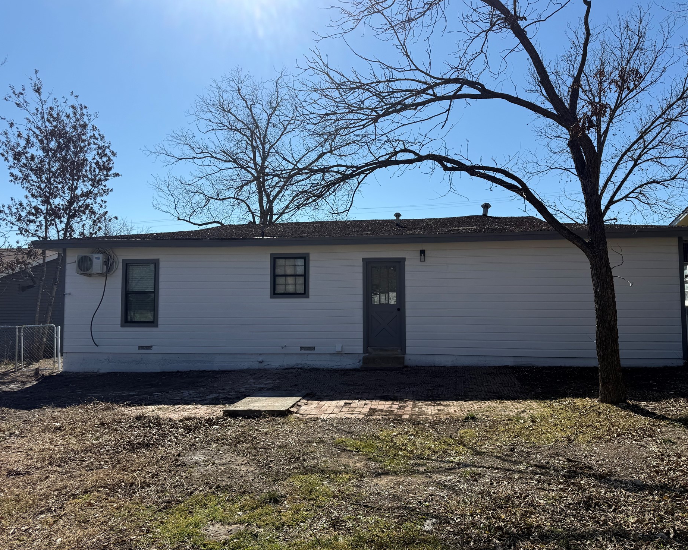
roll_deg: +0.0
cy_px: 273
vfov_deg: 54.9
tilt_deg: +3.5
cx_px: 368
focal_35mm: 26
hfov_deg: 66.0
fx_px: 529
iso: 80
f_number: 1.78
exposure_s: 1/6711
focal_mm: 6.76
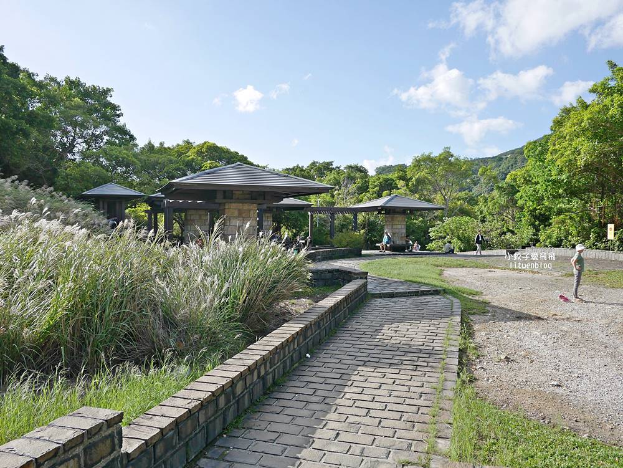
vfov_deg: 49.8
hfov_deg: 63.4
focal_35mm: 28
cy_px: 234
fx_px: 504
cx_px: 312
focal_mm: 14
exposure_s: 1/1300
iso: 200
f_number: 4
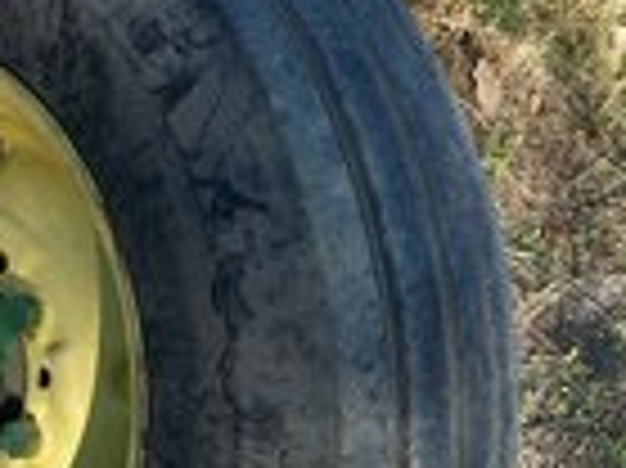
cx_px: 450
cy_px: -252
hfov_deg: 15.7
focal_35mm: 125
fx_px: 2259
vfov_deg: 11.3
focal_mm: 5.7
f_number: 2.9
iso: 80
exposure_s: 1/320
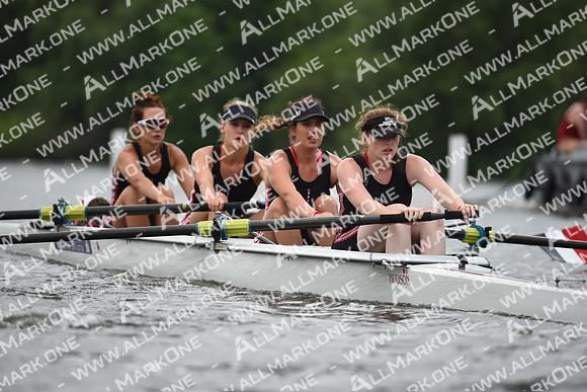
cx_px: 294
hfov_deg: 6.9
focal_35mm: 300
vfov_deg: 4.6
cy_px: 196
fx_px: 4893
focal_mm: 300
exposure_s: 1/1600
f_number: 4
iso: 200
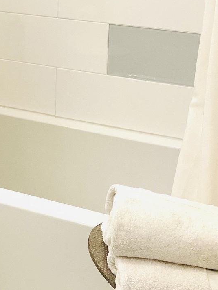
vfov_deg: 22.2
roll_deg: +1.1
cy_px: -19
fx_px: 705
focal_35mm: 84
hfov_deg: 16.5
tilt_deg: -8.2
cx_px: -76
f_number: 1.5
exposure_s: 1/120
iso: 50
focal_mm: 5.7
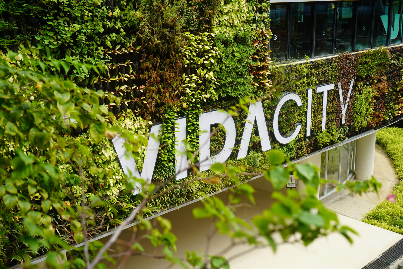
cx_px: 202
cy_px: 134
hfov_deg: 45.4
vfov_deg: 31.2
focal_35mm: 43
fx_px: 481
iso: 100
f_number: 5
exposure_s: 1/200
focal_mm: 43
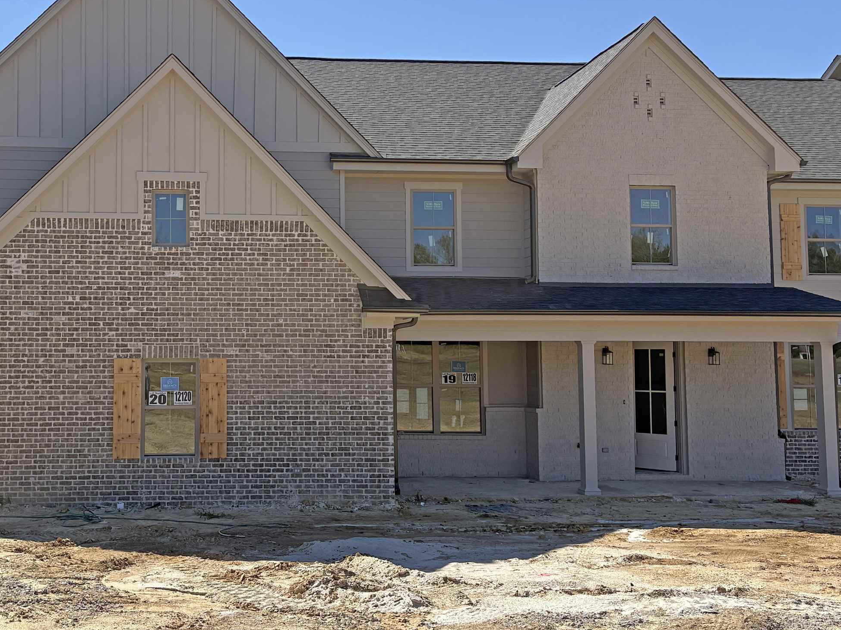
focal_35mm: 41
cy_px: 273
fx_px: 996
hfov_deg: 44.4
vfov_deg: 35.1
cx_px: 221
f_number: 1.6
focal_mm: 5.96
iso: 50
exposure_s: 1/3831
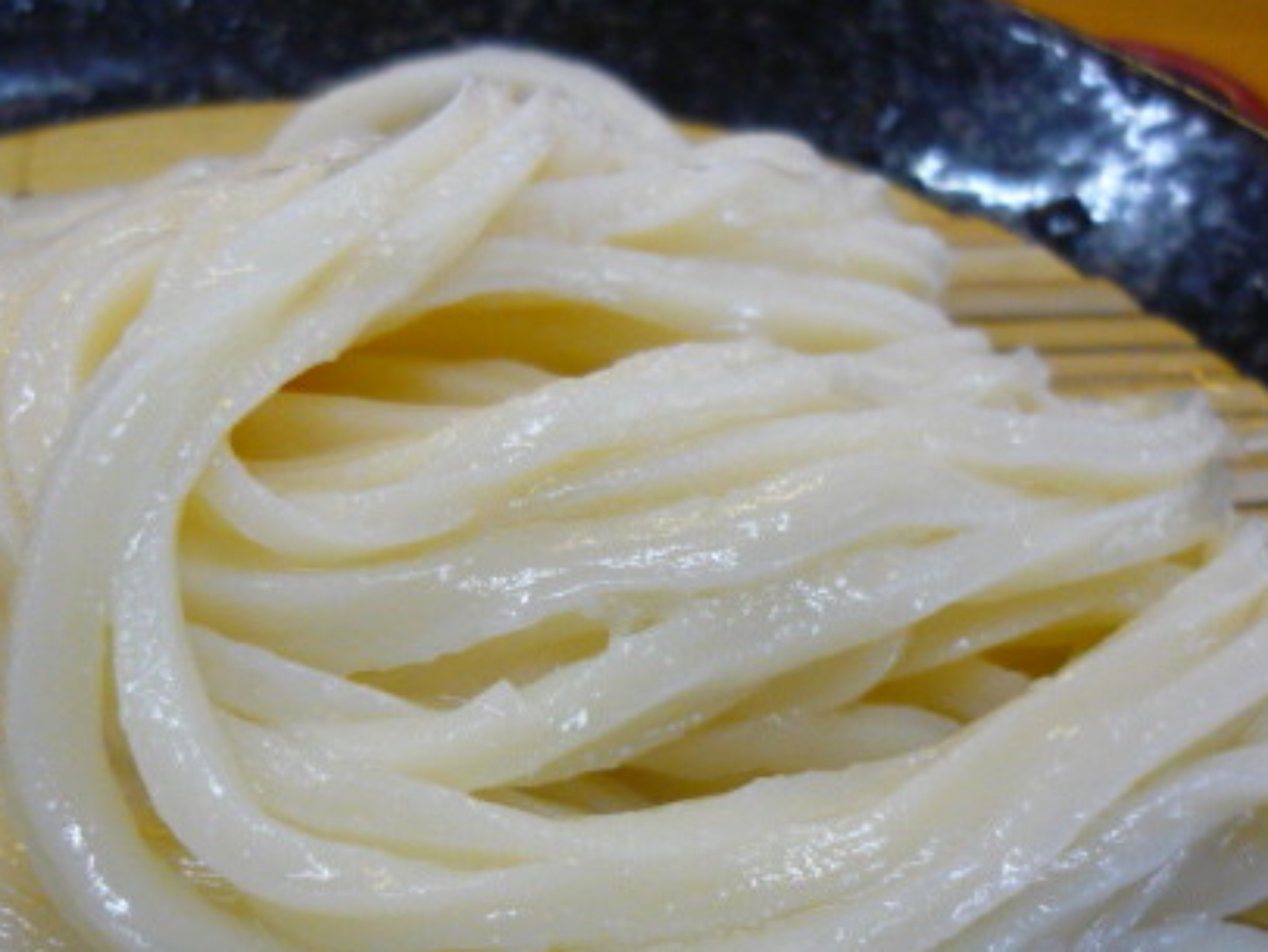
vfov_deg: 27.7
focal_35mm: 52
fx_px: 1906
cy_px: 693
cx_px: 509
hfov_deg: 36.7
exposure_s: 1/30
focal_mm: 5.5
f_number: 2.8
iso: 320
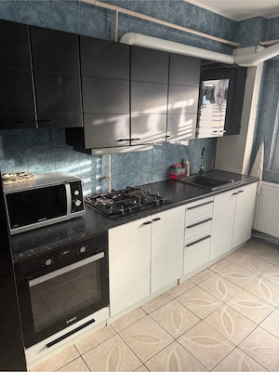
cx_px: 140
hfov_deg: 56.8
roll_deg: -1.3
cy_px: 186
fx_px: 258
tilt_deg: -16.1
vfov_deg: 71.6
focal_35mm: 24
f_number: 1.78
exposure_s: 1/79
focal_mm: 6.76
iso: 200
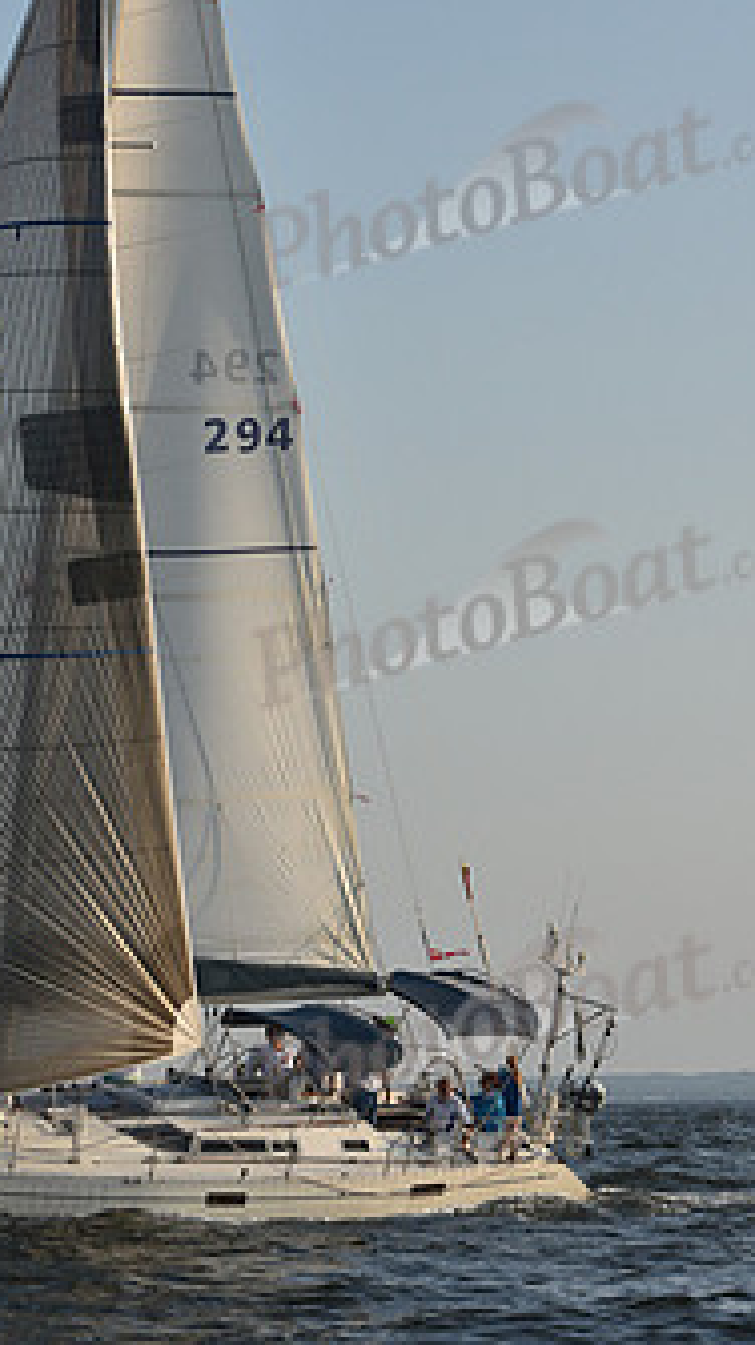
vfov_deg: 12.1
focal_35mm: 178
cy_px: 454
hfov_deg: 6.8
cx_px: 46
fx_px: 6346
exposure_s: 1/1000
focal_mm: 98
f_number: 8
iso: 320
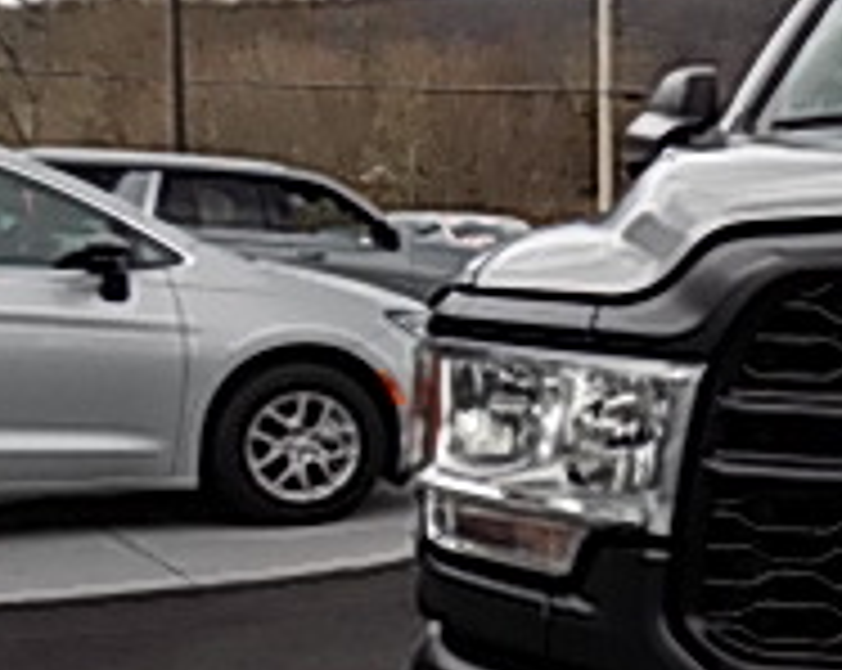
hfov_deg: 21.2
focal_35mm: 77
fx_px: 1916
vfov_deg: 19.8
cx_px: 1234
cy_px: 441
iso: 80
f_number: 3.1
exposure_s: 1/60
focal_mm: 4
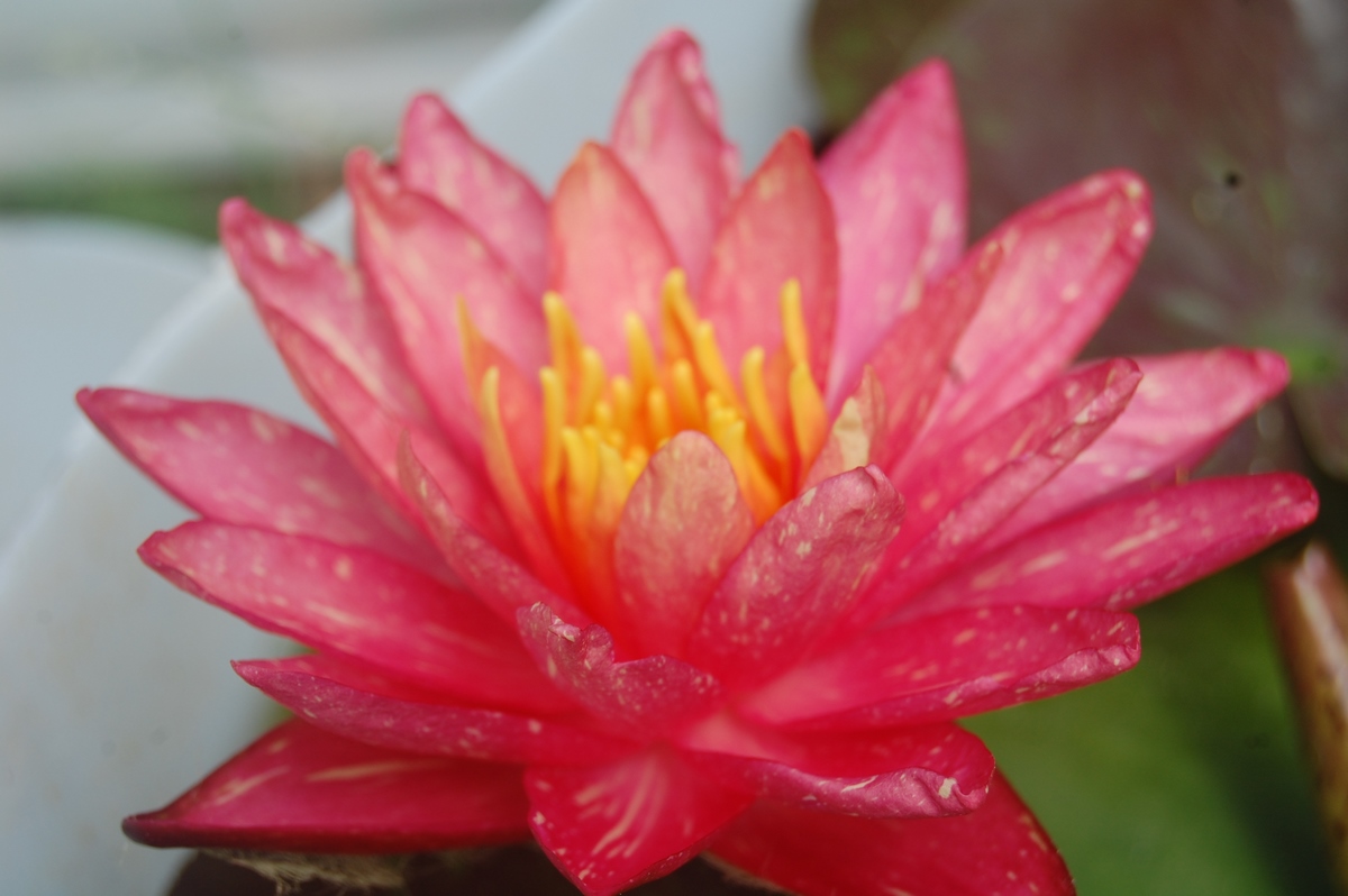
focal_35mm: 82
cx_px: 674
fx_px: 3087
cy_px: 448
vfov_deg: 16.5
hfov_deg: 24.6
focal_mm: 55
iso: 200
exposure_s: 1/250
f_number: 8
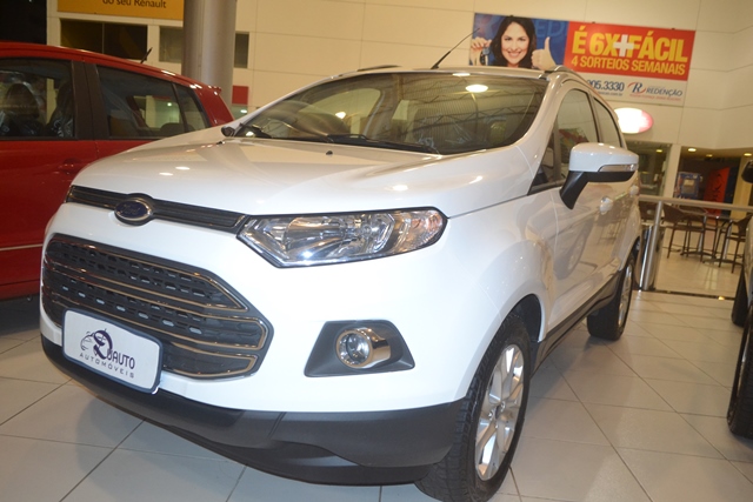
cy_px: 251
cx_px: 376
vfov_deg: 48.0
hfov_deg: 67.4
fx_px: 565
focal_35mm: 27
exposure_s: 1/60
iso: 1600
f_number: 3.5
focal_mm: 18
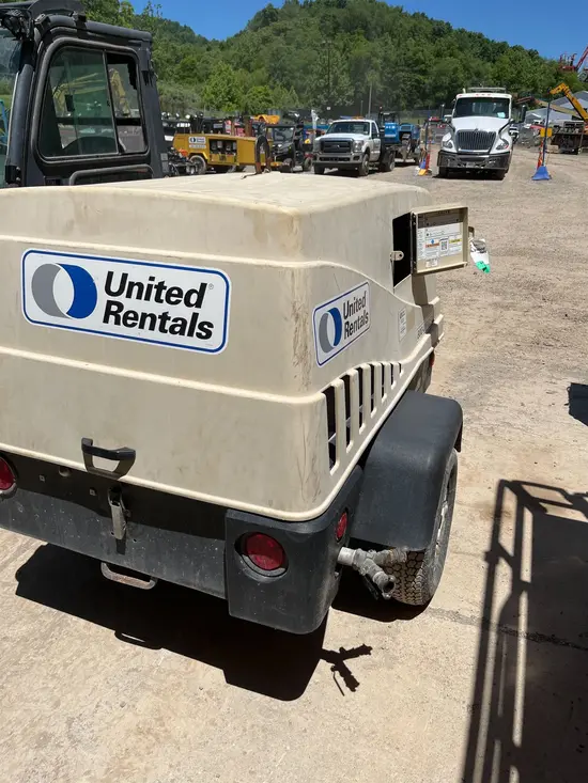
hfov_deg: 53.1
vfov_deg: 67.3
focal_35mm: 26
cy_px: 392
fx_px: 589
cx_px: 294
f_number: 1.6
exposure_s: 1/6173
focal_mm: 5.1
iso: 50
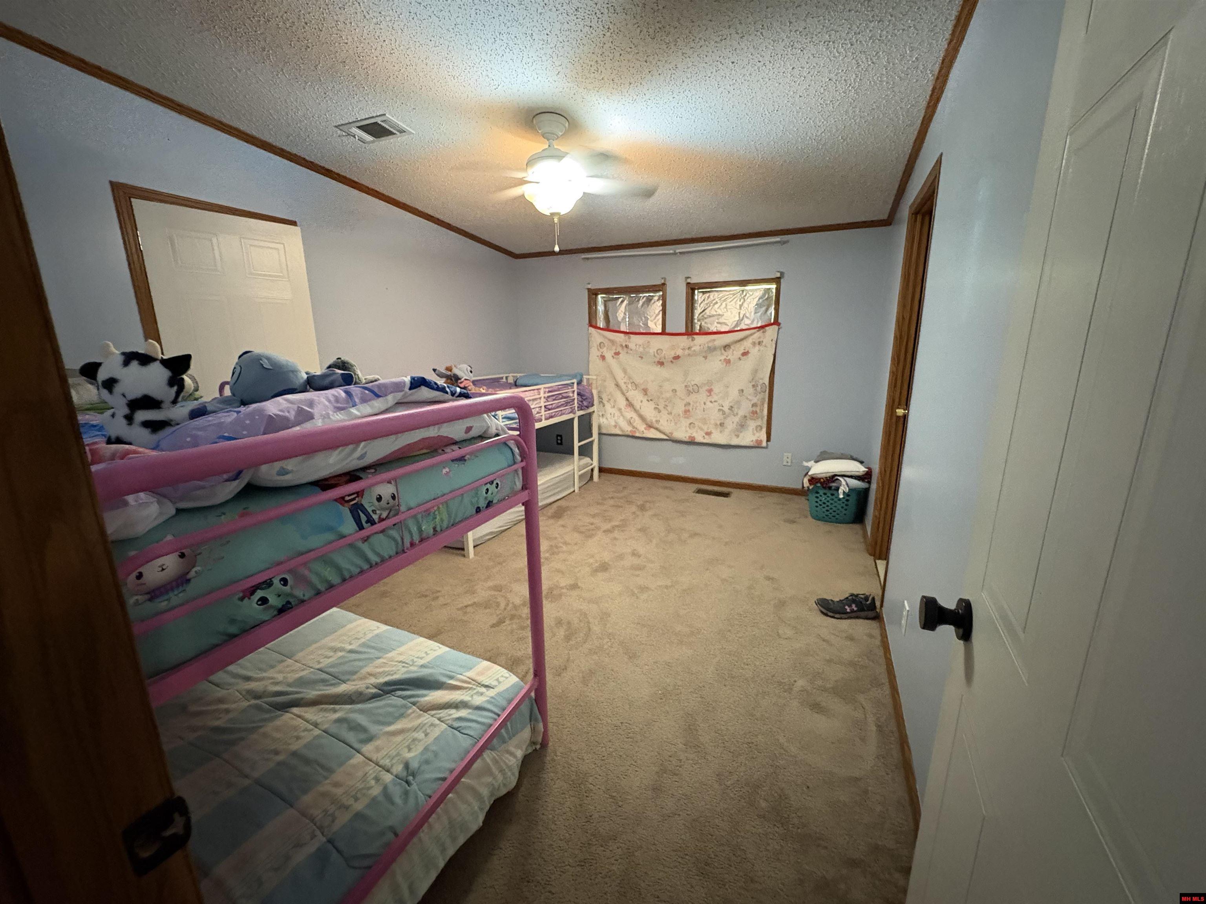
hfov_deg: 102.1
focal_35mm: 14
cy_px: 452
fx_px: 488
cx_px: 603
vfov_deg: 85.7
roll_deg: +2.1
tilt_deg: -12.7
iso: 1000
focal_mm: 2.22
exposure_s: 1/30
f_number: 2.2
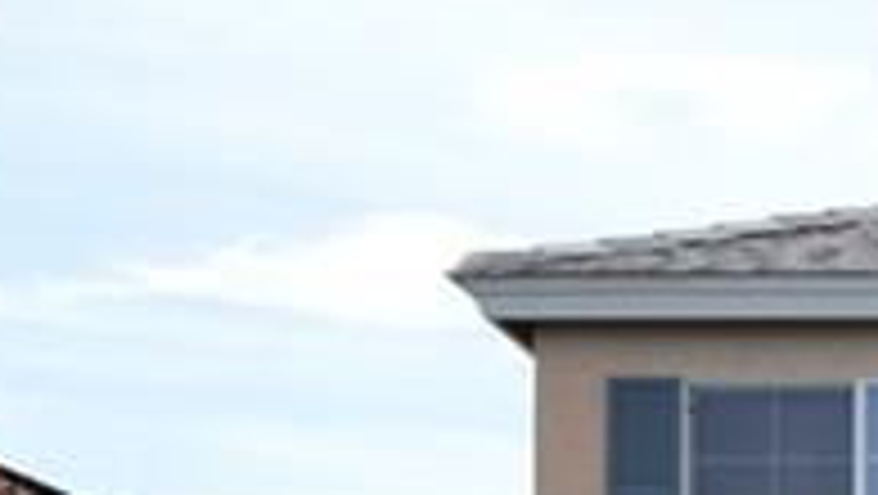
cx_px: 1661
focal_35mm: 148
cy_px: 1368
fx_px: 3448
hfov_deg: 12.9
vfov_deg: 7.4
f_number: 7.1
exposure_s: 1/200
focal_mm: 18
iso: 100
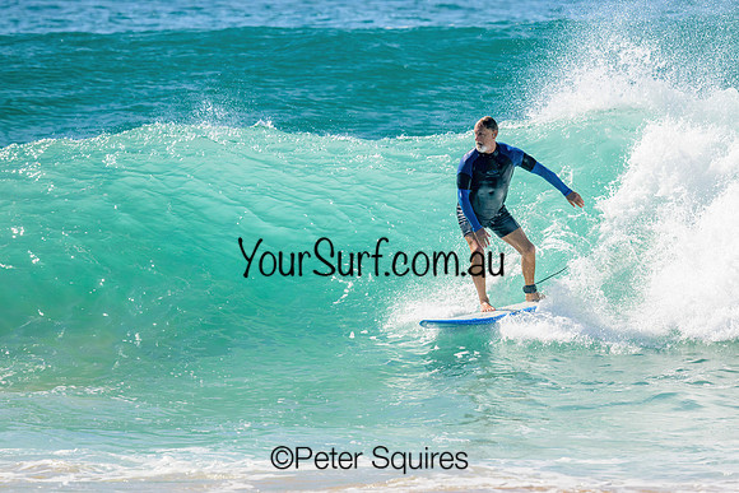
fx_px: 12435
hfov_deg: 3.4
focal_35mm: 606
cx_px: 448
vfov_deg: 2.3
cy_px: 206
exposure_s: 1/2000
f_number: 10
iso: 500
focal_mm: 500
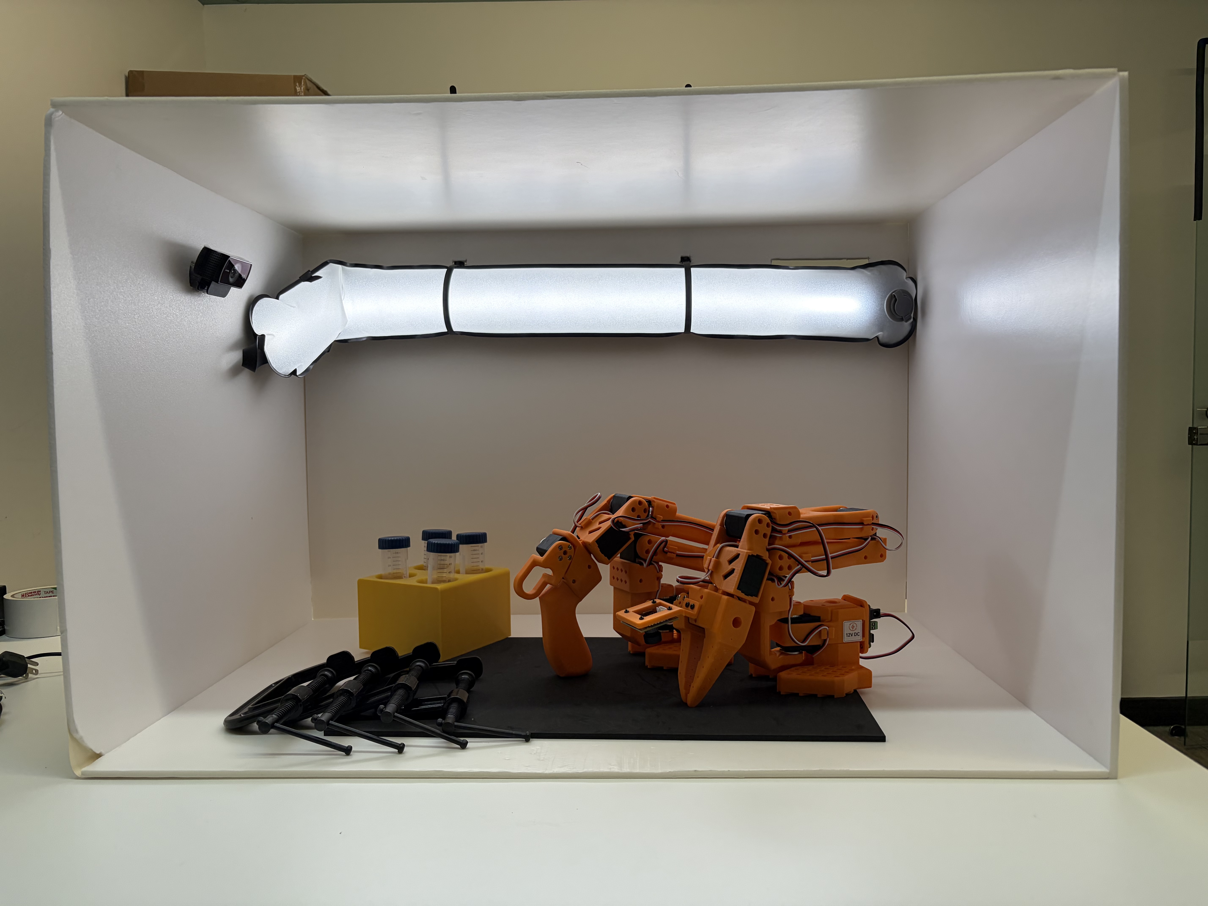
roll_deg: +2.0
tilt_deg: -3.4
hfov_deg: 67.3
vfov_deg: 53.1
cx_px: 604
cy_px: 453
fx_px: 907
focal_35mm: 26
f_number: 1.6
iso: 100
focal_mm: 5.96
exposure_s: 1/223
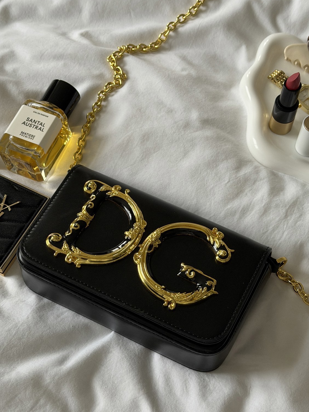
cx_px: 157
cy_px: 227
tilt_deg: -64.7
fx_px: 762
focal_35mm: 64
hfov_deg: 22.9
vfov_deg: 30.2
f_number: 1.78
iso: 250
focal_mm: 6.76
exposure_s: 1/60
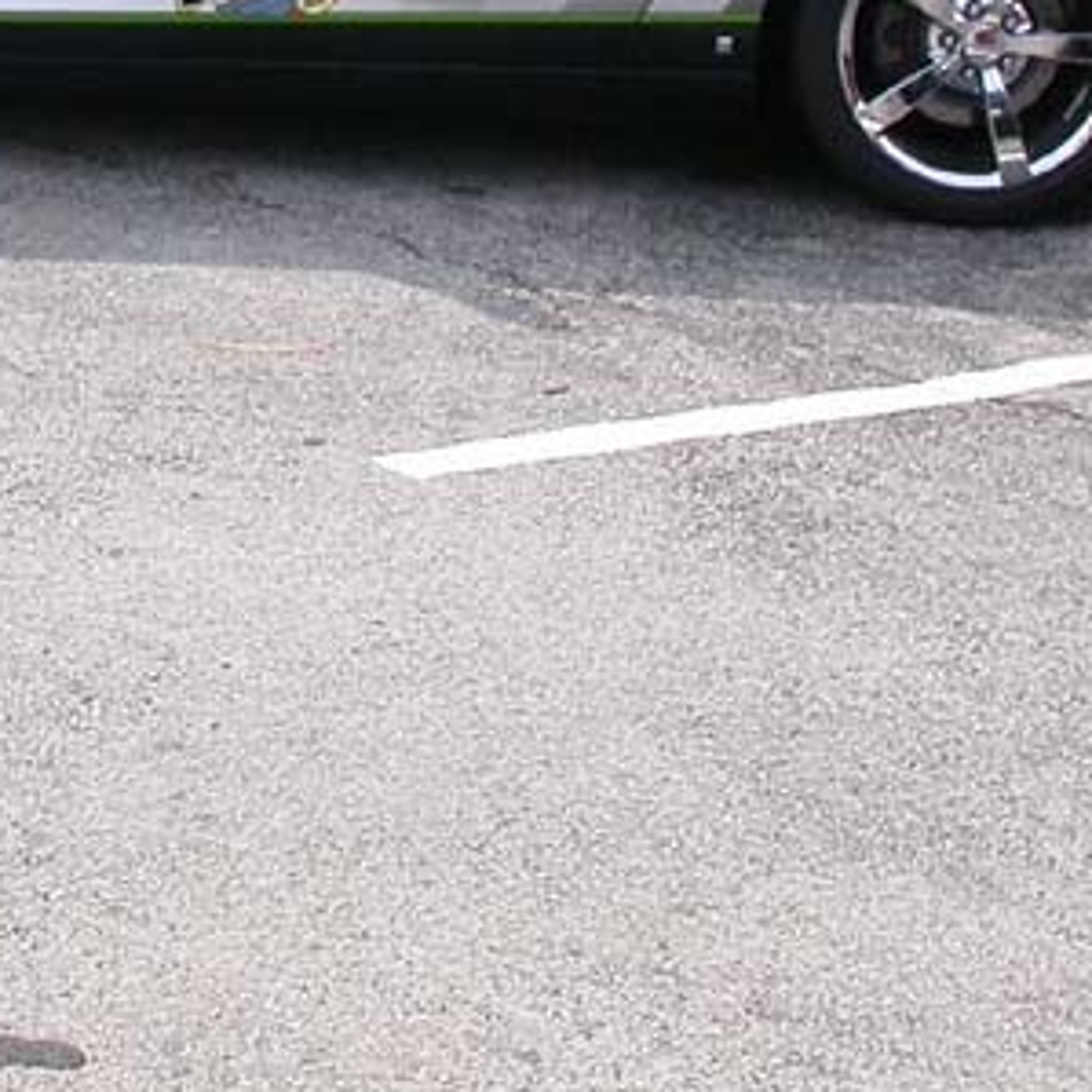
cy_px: -146
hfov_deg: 15.0
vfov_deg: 14.7
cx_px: 69
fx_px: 4104
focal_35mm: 115
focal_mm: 7.85
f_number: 6
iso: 100
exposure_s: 1/250
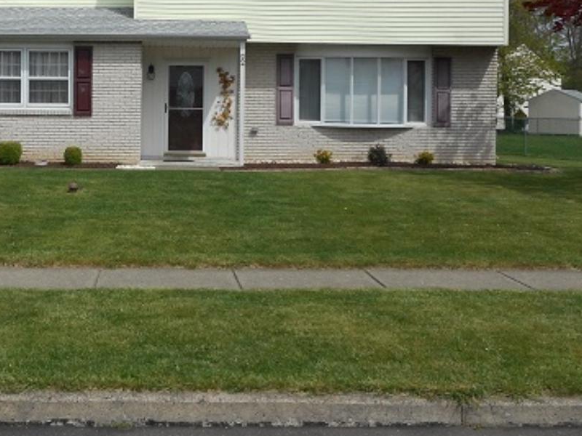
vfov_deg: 31.7
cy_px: 118
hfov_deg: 40.9
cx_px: 147
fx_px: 757
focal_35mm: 45
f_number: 3.7
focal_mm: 4.5
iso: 80
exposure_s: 1/1000
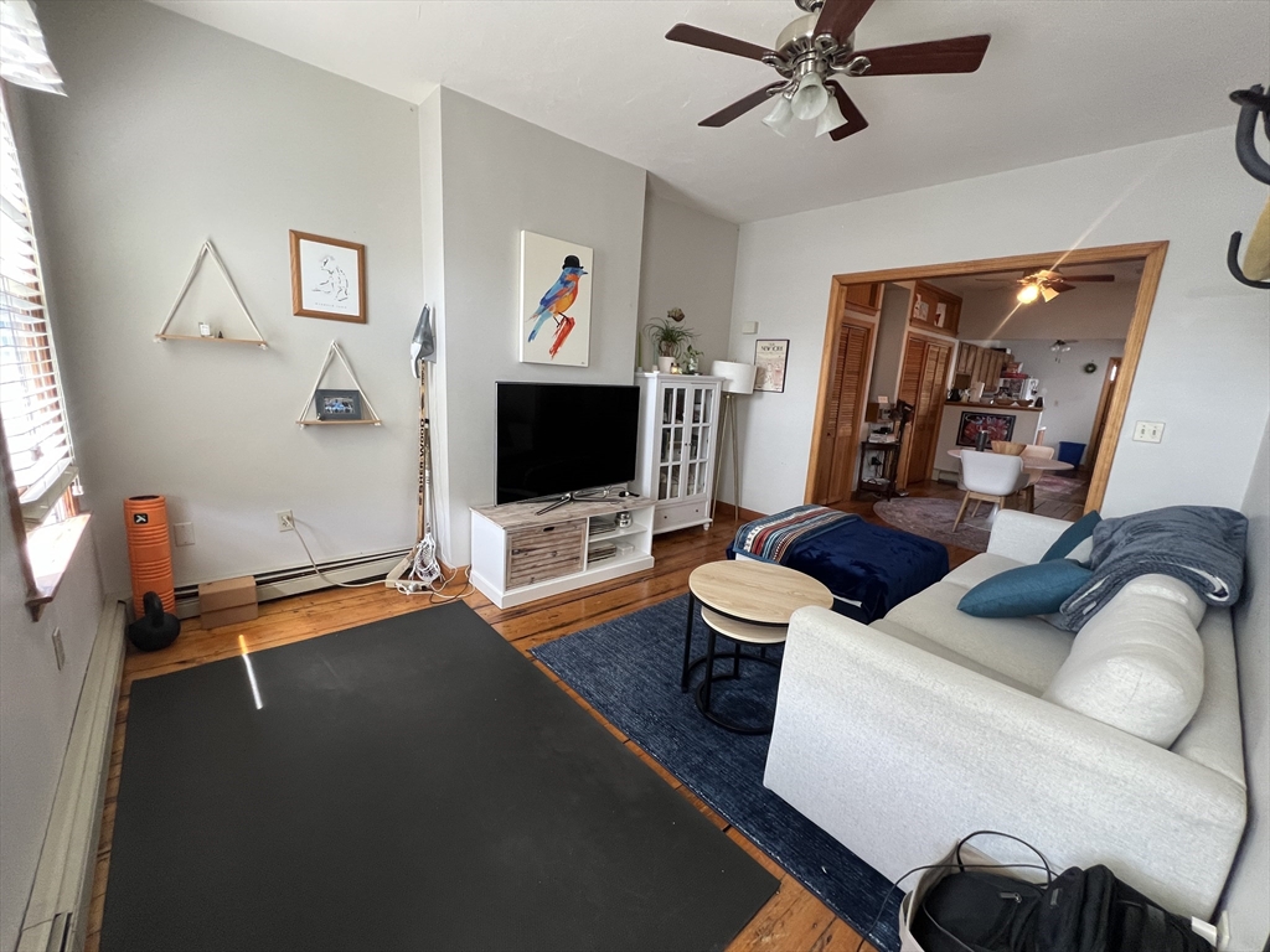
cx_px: 635
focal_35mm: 13
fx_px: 477
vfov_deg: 89.9
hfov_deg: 106.2
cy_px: 476
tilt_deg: -11.0
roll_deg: -3.2
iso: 200
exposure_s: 1/60
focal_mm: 1.57
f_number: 1.8
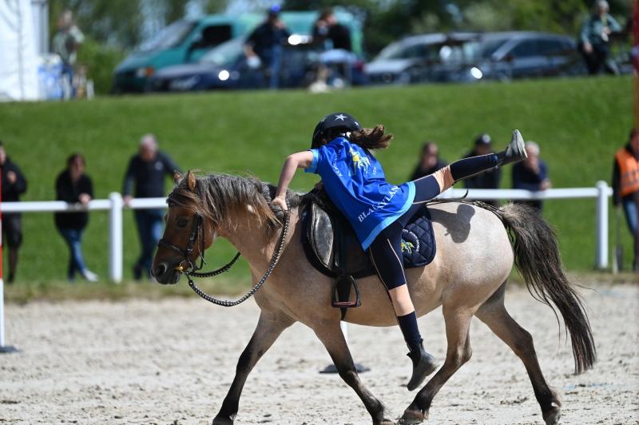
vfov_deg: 4.7
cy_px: 212
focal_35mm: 290
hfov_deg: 7.1
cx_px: 320
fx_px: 5143
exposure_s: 1/1250
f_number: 5.3
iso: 220
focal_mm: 290
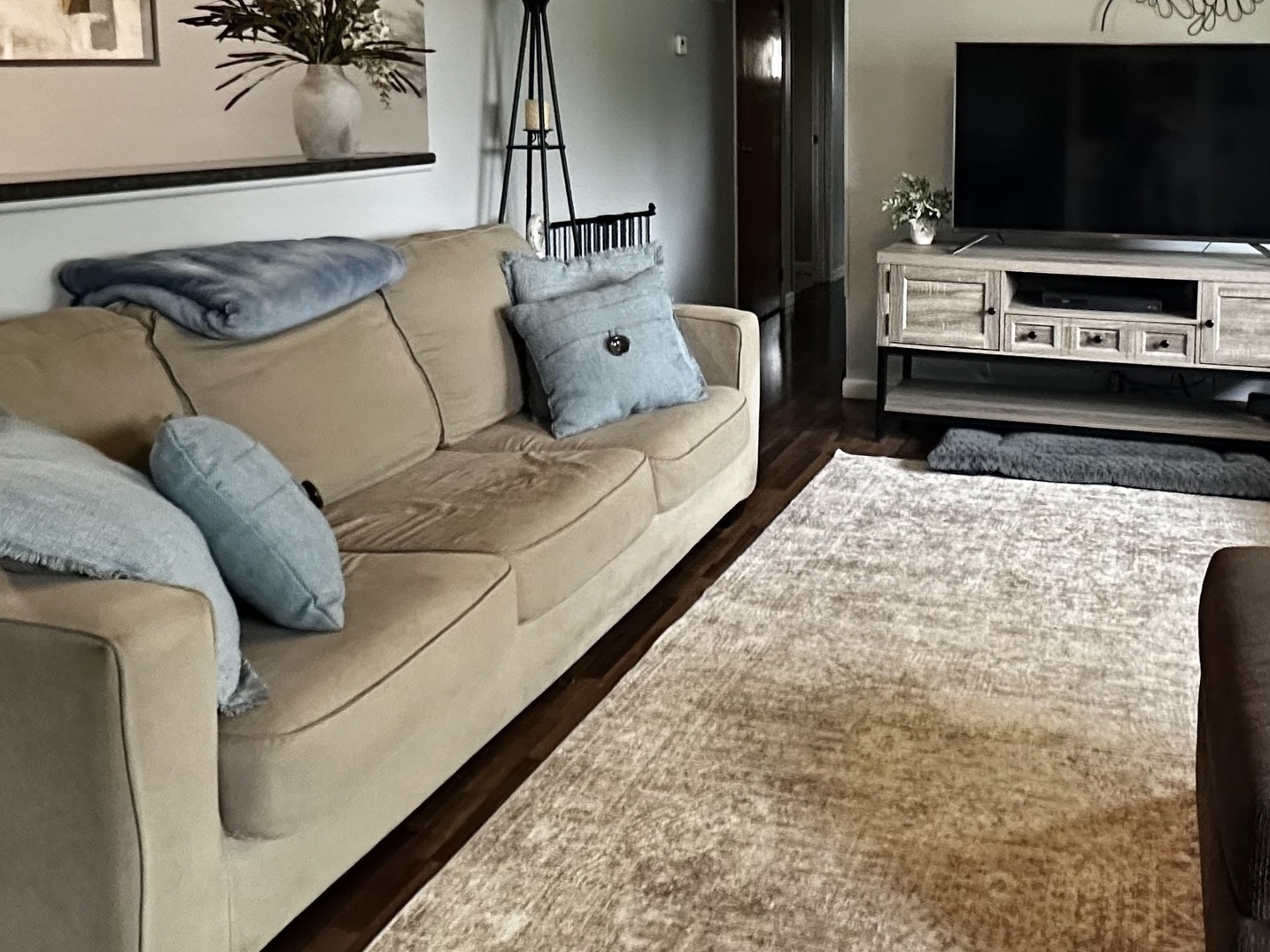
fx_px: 1100
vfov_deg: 44.6
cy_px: 197
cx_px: 922
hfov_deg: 57.5
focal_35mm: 30
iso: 800
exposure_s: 1/60
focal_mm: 2.22
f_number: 2.2
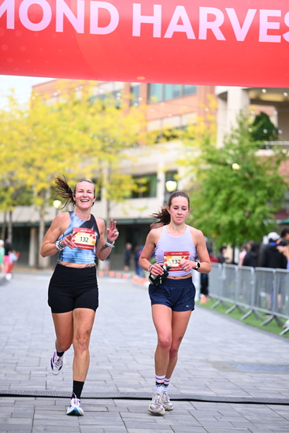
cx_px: 144
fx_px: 1239
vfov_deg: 19.8
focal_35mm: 103
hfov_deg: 13.3
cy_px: 216
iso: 1000
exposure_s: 1/1600
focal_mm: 103
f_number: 2.8
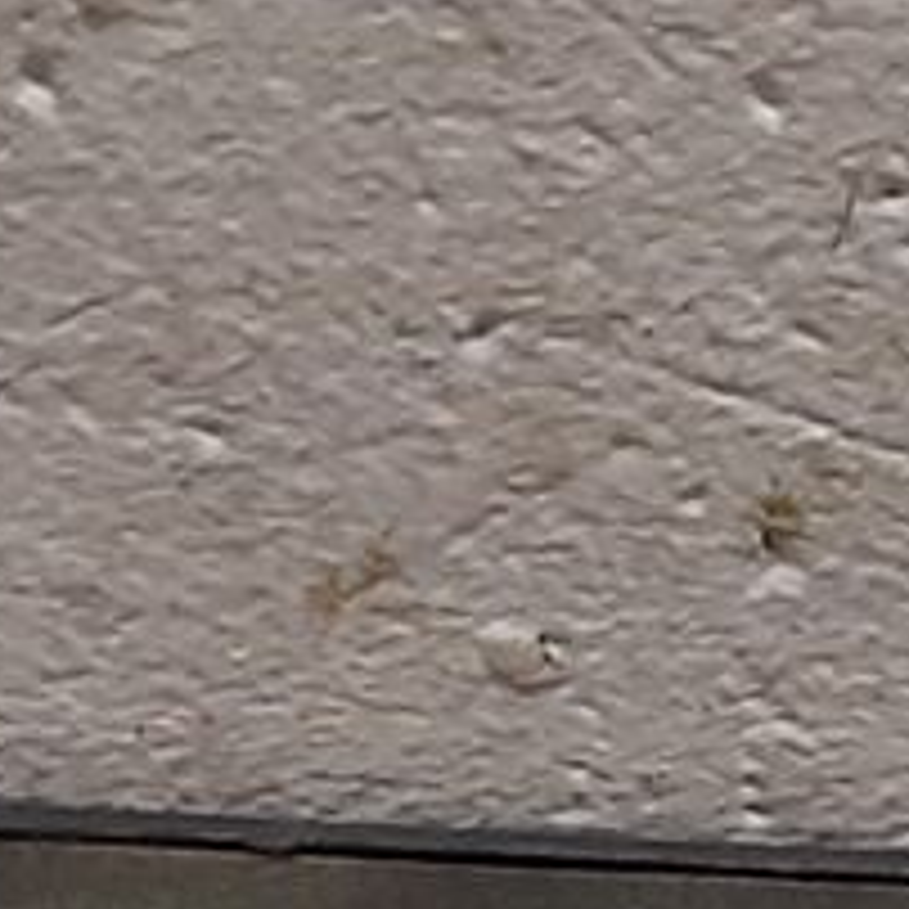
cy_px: 1143
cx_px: 1444
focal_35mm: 233
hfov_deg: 7.4
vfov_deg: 7.4
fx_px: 6922
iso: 200
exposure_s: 1/50
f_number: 1.7
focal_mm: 3.93
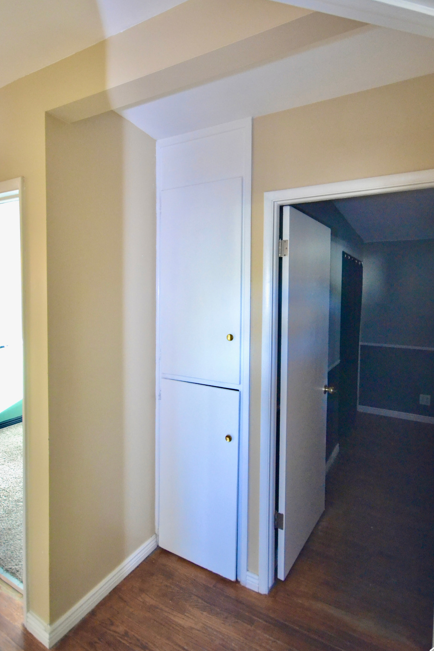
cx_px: 222
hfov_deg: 63.8
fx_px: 349
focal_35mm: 19
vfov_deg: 86.0
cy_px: 310
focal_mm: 11.5
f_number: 4.2
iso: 3200
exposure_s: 1/40
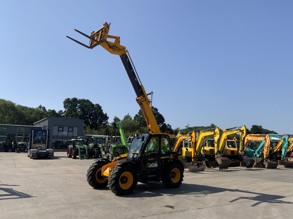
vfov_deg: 48.2
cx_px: 146
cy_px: 110
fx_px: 245
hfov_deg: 61.7
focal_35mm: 29
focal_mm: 3
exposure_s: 1/2320
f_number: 1.8
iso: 20
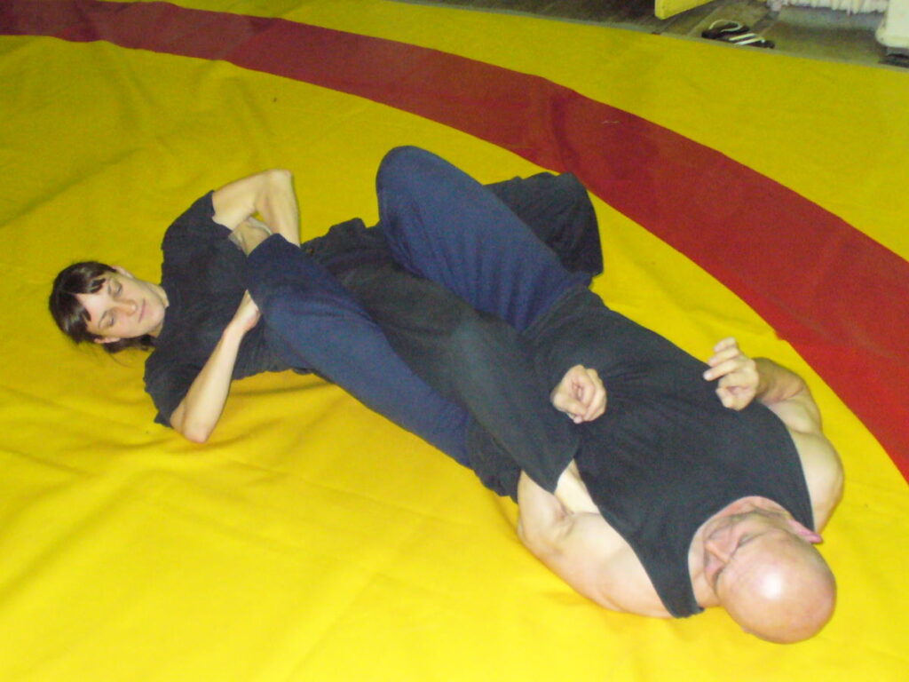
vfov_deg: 30.3
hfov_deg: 39.7
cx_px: 454
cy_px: 341
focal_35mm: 48
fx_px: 1260
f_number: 2.8
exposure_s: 1/30
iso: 400
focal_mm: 6.1
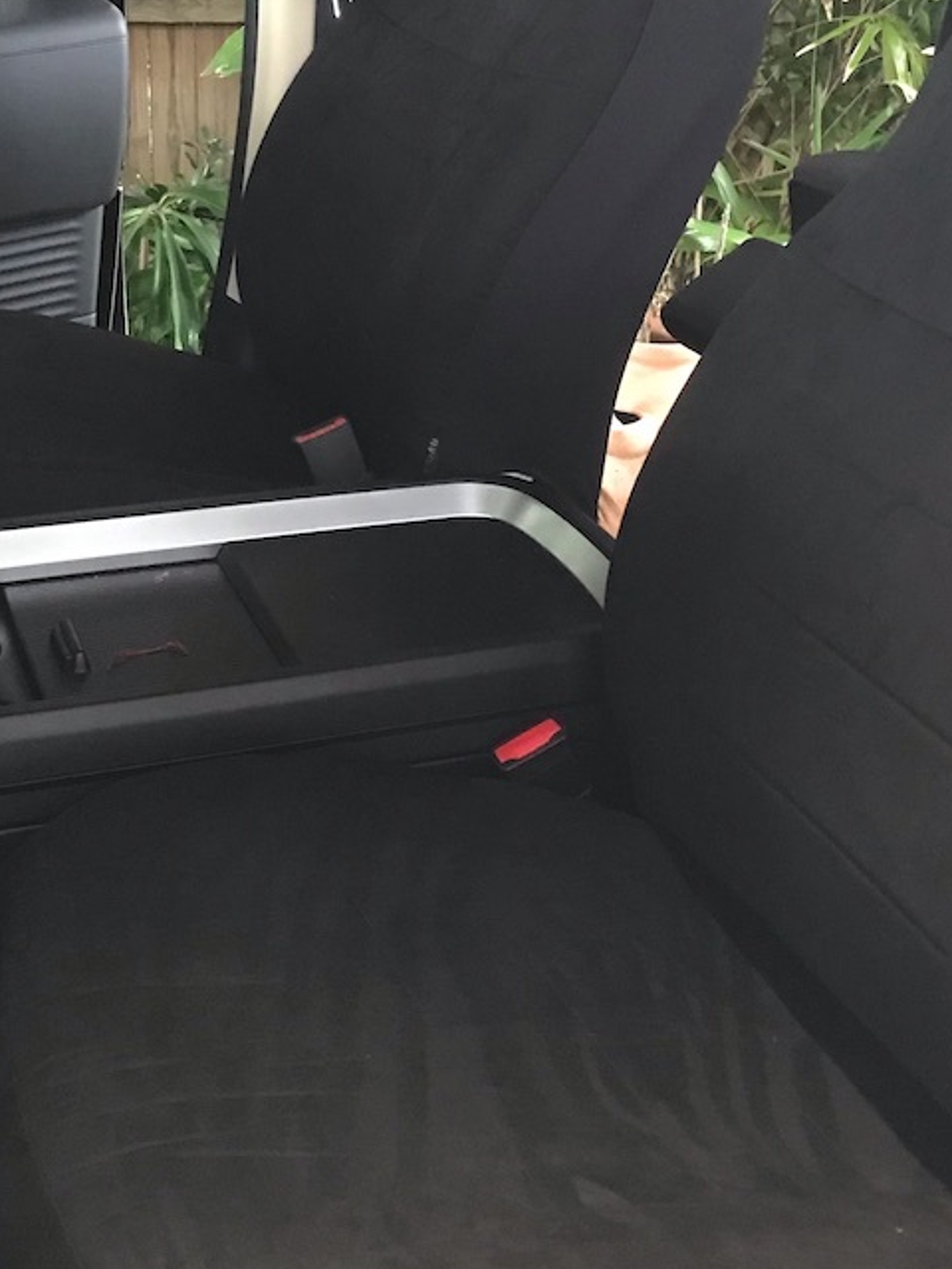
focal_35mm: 56
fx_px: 2053
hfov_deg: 26.1
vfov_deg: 33.9
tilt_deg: -17.2
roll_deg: -2.8
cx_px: 486
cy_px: 371
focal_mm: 3.99
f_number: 1.8
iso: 100
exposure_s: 1/6
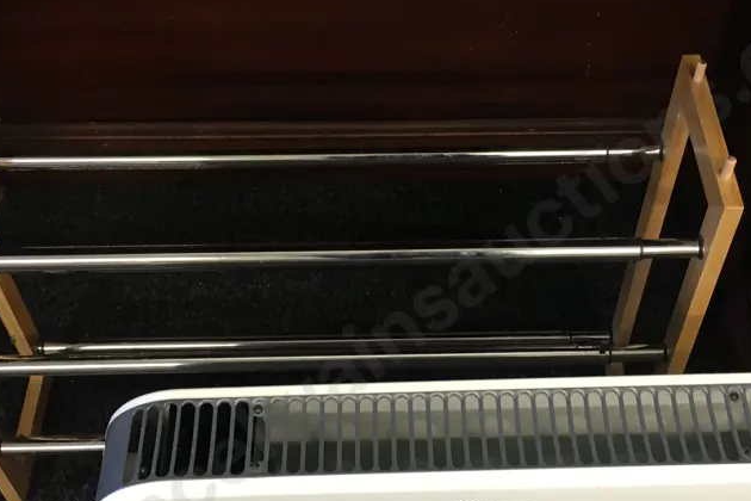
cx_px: 422
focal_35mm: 49
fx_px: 1022
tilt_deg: -50.9
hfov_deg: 40.3
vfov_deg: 27.4
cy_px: 317
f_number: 2.2
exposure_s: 1/17
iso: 80
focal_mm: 4.15
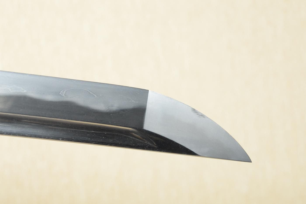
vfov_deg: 11.4
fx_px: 1019
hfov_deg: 17.1
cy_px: 102
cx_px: 153
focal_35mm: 120
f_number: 11
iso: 400
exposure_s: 1/2
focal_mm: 80
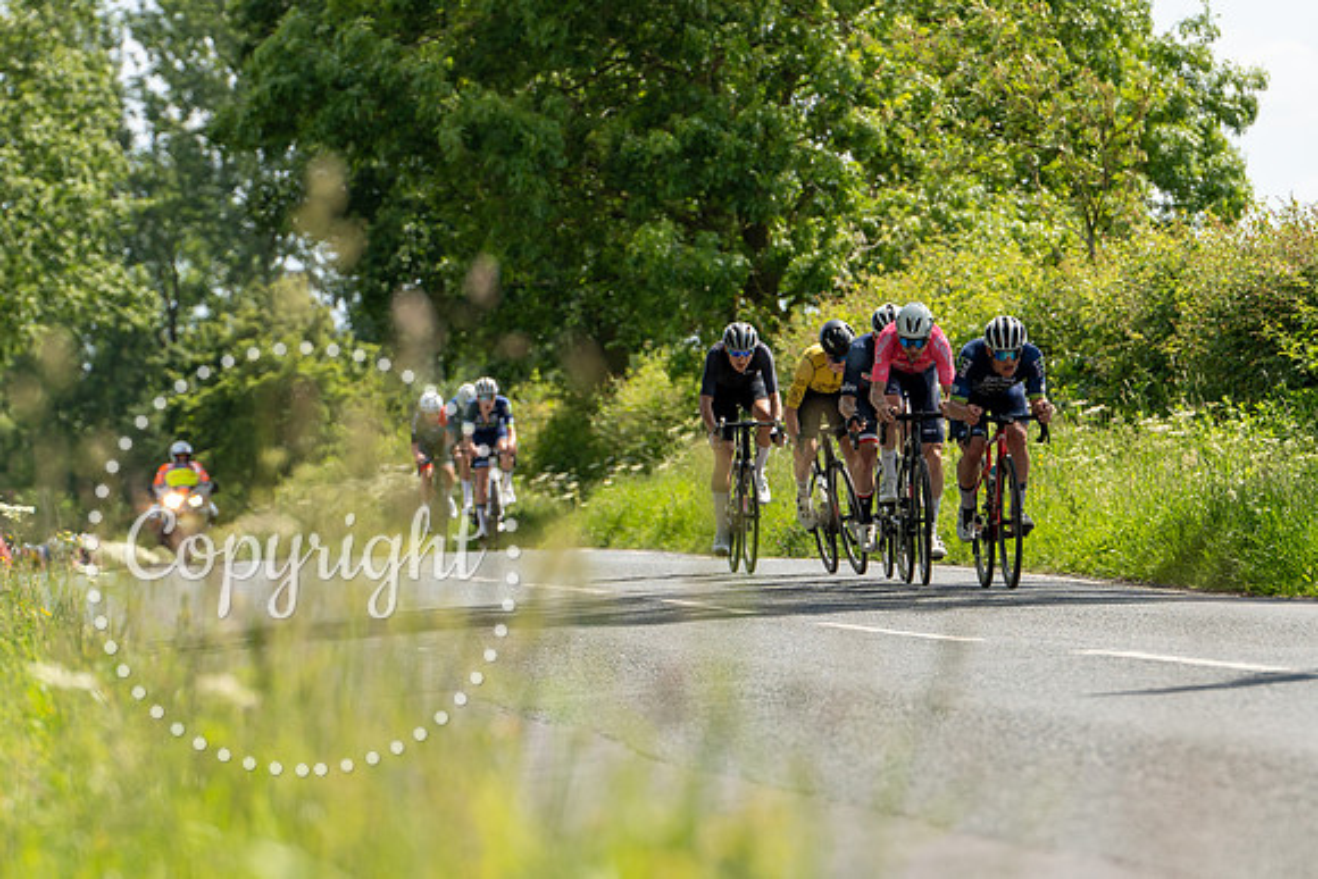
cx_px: 849
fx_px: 9272
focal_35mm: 253
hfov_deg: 8.1
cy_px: 432
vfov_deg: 5.4
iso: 100
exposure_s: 1/1000
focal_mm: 158
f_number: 5
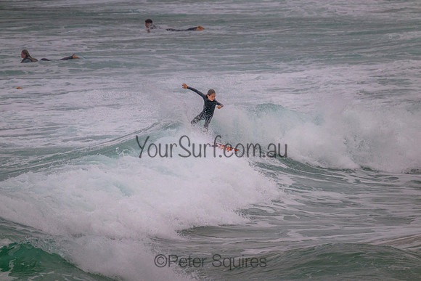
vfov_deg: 1.7
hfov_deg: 2.6
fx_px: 9357
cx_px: 210
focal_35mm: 800
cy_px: 140
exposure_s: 1/1250
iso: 2000
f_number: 11
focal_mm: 800
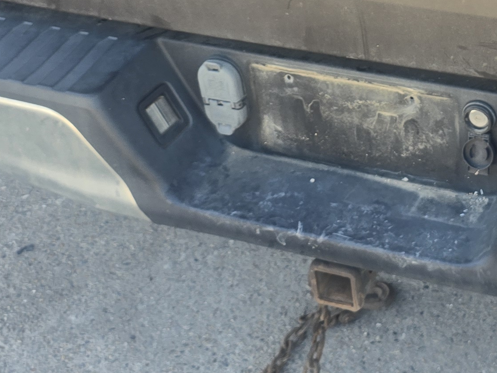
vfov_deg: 17.4
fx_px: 1177
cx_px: 518
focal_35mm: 82
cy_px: -30
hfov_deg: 22.7
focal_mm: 6.3
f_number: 1.7
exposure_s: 1/180
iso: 40
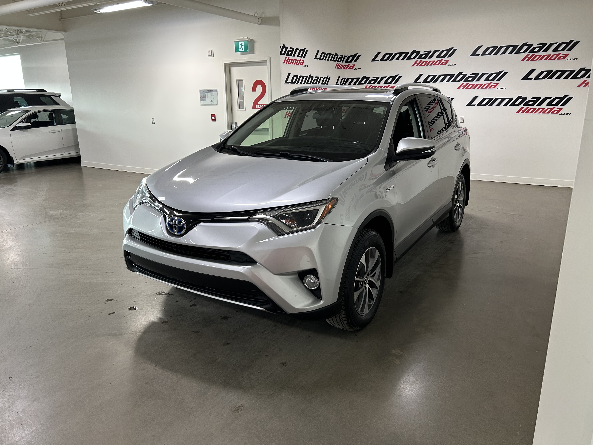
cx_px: 296
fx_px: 445
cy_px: 222
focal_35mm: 26
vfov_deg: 53.1
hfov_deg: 67.3
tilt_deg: -14.8
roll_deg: +0.9
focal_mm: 5.7
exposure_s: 1/60
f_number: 1.5
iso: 80
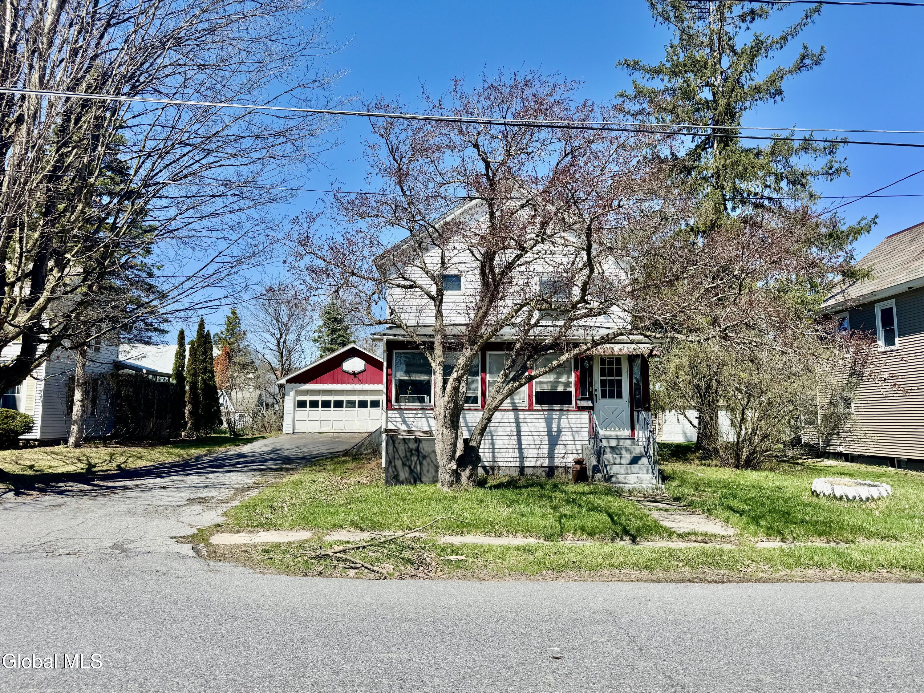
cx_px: 462
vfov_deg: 56.8
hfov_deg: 71.6
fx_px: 641
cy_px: 346
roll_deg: -0.3
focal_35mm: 24
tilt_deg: +6.0
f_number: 1.78
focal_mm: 6.76
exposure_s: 1/4950
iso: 80
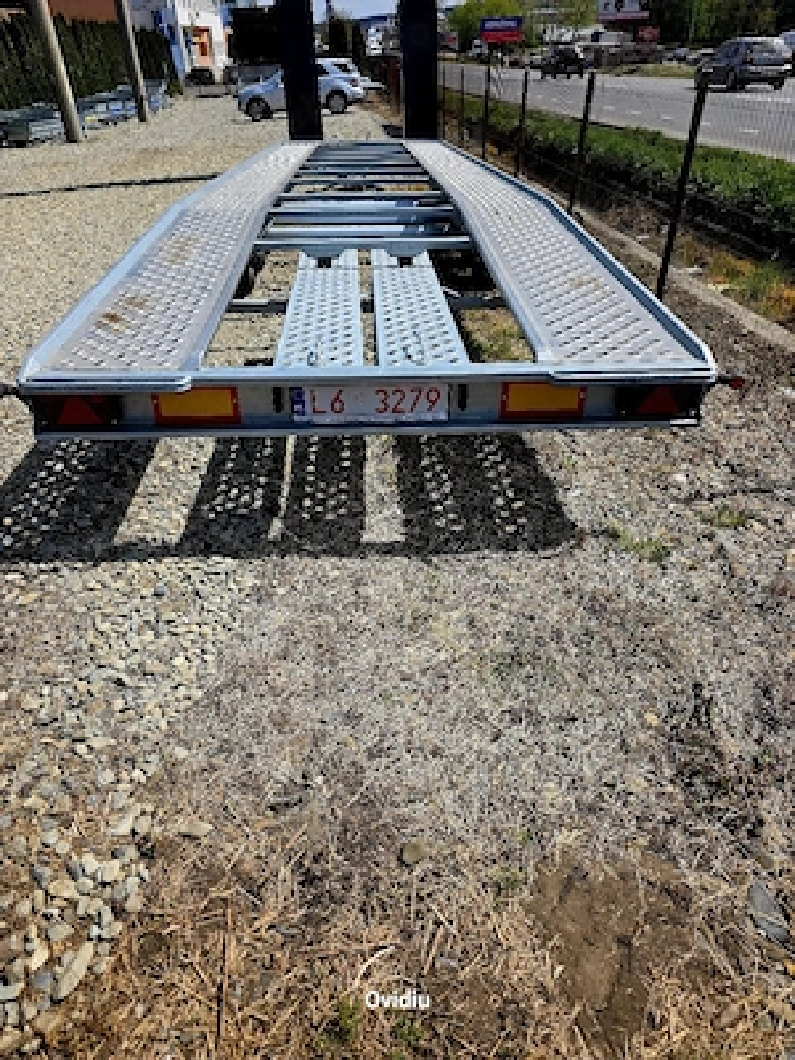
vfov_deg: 73.9
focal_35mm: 23
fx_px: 704
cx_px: 398
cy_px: 530
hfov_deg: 58.9
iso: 80
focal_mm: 6.3
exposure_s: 1/10000
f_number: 1.7
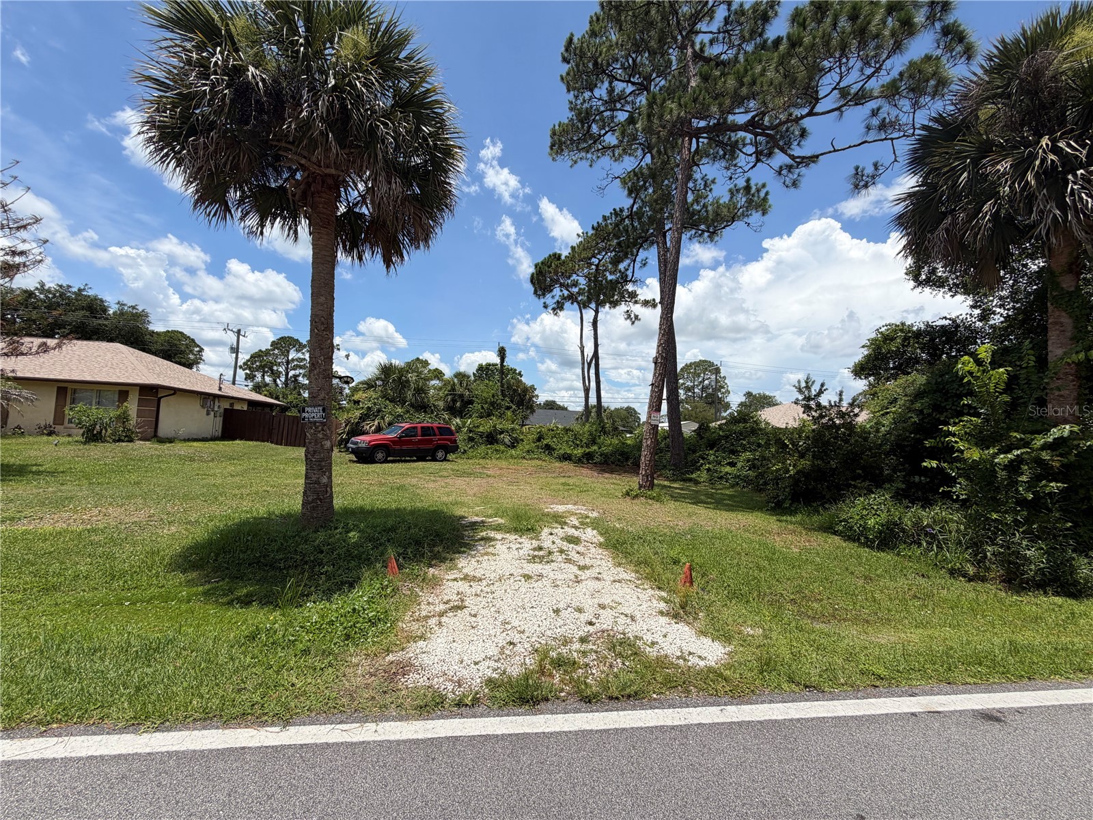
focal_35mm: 14
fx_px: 442
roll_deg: -2.0
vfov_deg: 85.7
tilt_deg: +4.4
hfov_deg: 102.1
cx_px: 546
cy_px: 410
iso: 20
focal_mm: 2.22
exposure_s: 1/1167
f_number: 2.2
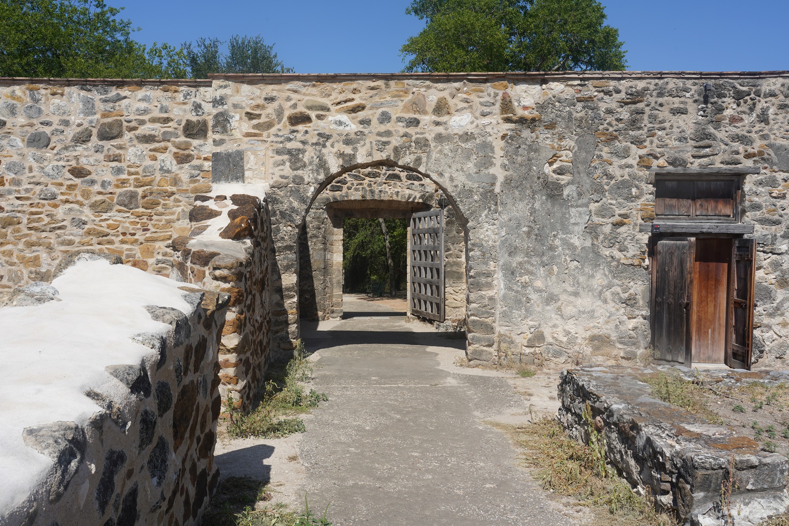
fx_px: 658
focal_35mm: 30
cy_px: 263
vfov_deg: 43.6
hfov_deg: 61.9
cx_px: 394
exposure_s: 1/100
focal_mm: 30
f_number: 16
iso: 100
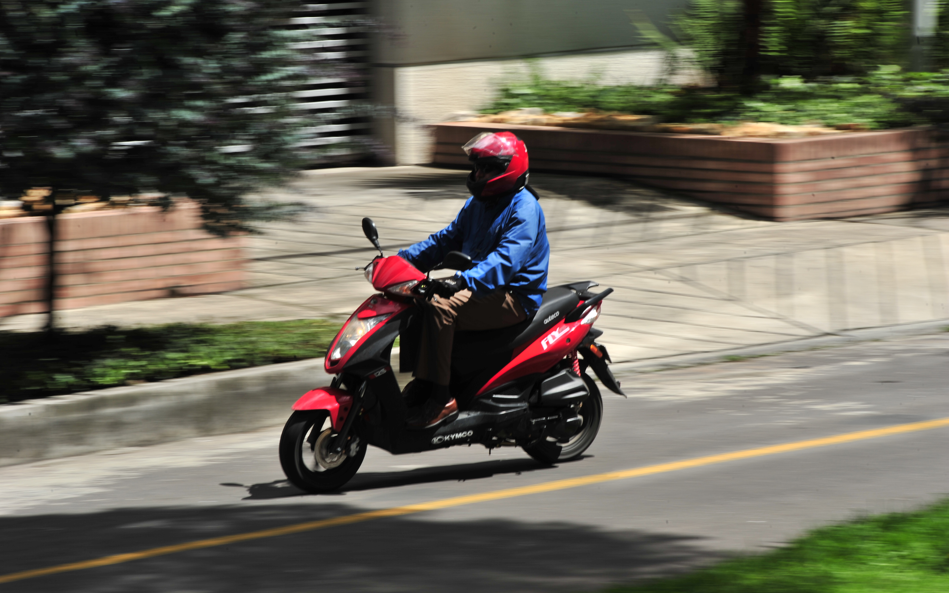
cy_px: 307
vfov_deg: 6.4
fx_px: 5276
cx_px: 475
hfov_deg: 10.3
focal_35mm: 204
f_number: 22
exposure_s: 1/50
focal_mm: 200
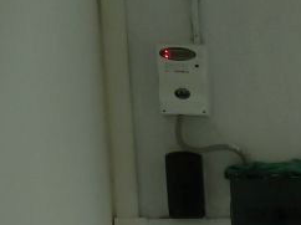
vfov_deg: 13.1
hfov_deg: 14.8
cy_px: 352
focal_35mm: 106
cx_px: 627
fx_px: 921
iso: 80
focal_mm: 4.1
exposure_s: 1/30
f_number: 3.3
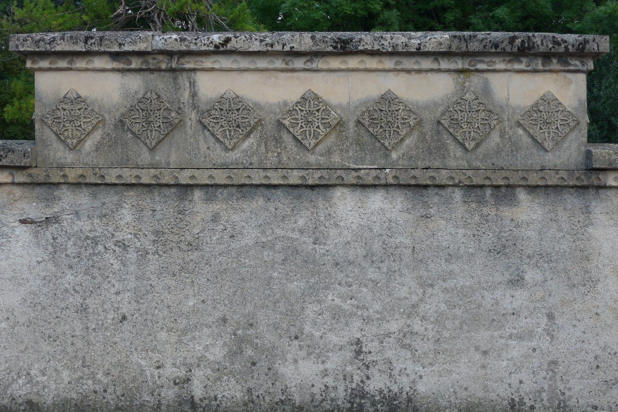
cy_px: 206
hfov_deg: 39.6
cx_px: 309
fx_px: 858
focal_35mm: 50
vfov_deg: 27.0
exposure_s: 1/80
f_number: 2.7
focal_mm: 10.7
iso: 160
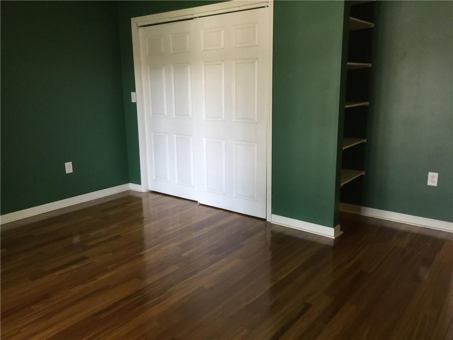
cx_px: 226
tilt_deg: -10.4
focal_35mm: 29
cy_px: 170
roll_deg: -0.2
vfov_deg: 48.2
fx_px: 380
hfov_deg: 61.7
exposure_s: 1/15
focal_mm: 4.15
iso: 64
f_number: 2.2
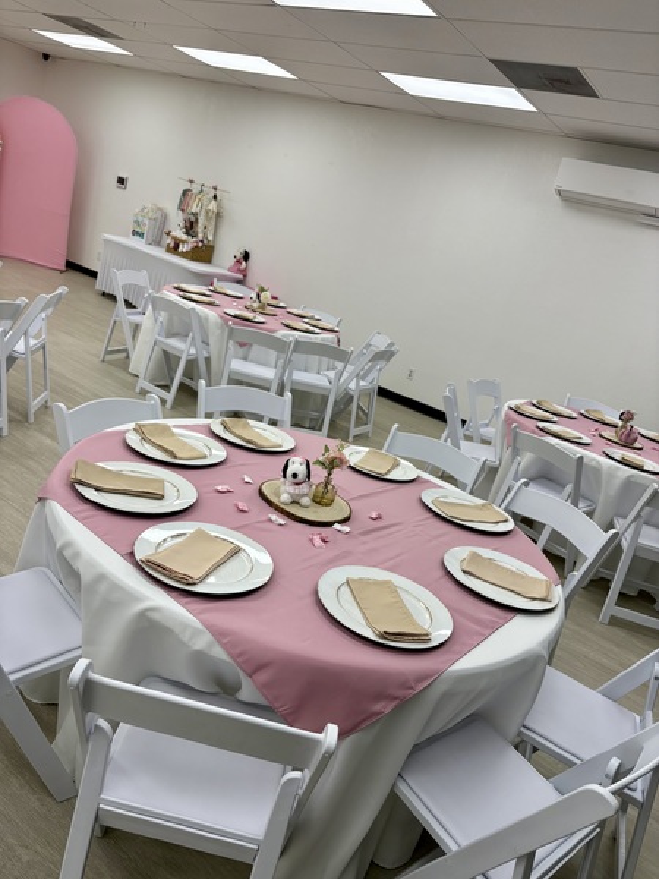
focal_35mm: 26
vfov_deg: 67.3
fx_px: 660
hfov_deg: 53.1
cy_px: 440
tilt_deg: -16.5
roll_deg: -15.3
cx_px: 330
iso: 50
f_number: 1.6
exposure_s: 1/165
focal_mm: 5.96
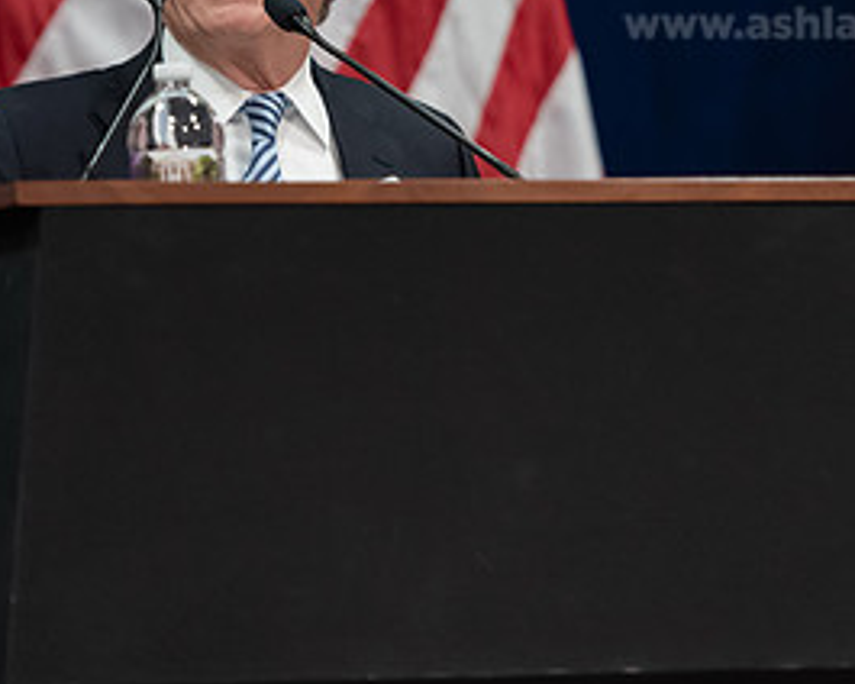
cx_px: 478
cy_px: 92
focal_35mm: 319
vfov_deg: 4.8
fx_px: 8072
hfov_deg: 6.1
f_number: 3.2
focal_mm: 155
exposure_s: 1/200
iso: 2000
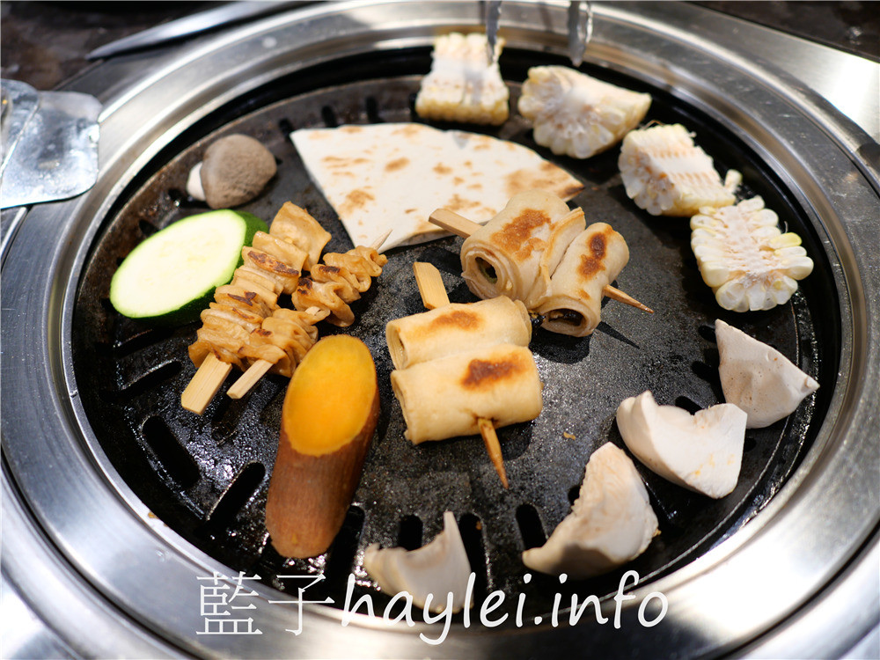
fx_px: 763
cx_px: 440
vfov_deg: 46.8
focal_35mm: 30
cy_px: 330
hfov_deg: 60.0
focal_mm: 15
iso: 200
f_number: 1.7
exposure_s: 1/80
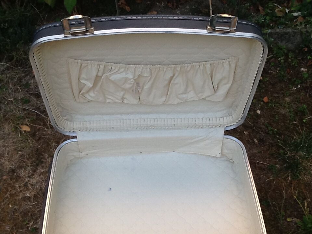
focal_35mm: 44
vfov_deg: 32.9
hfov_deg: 42.9
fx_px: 397
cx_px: 156
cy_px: 117
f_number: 2.4
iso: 40
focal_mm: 2.03
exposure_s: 1/187
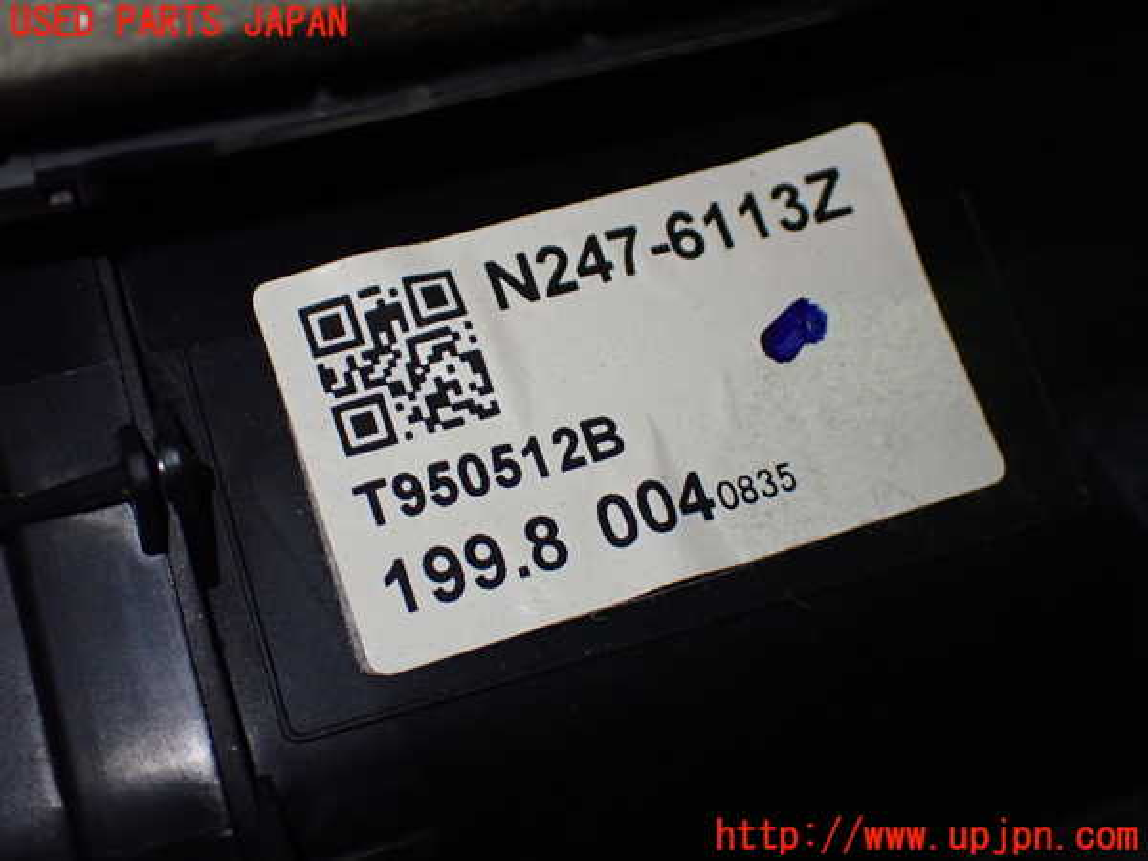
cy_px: 430
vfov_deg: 29.1
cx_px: 574
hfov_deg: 38.2
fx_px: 1658
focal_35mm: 50
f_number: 3.2
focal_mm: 9.01
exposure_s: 1/200
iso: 500
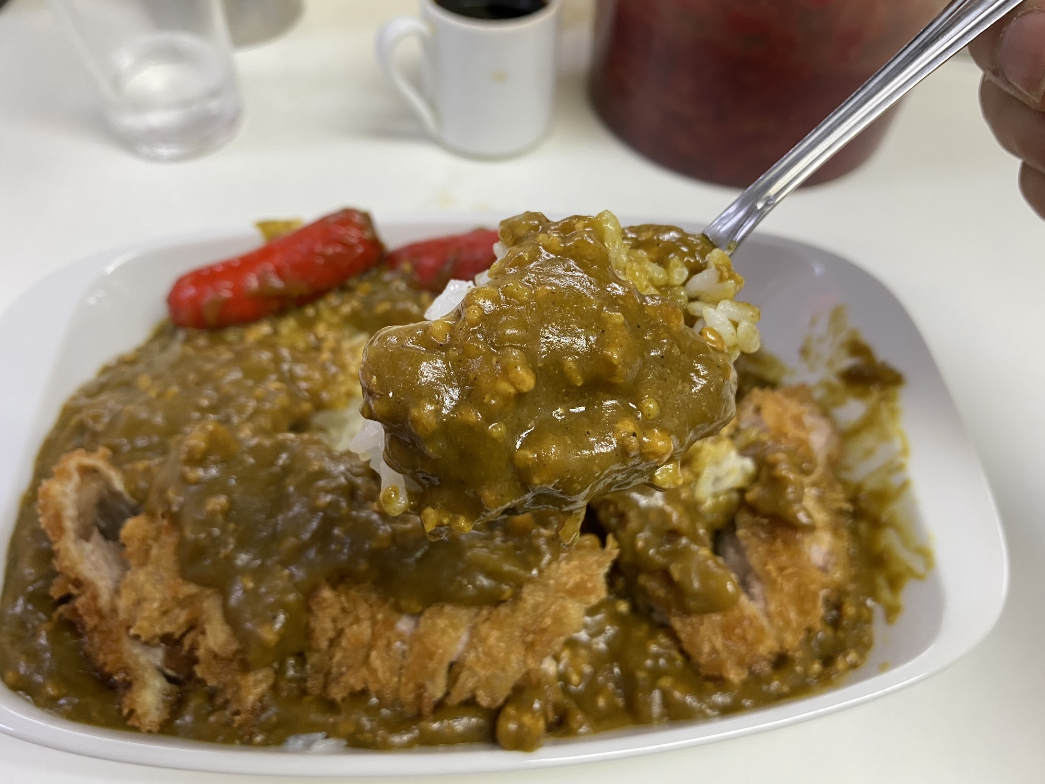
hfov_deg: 67.3
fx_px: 785
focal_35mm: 26
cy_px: 392
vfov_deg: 53.1
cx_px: 522
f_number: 1.8
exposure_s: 1/50
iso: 100
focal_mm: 4.25
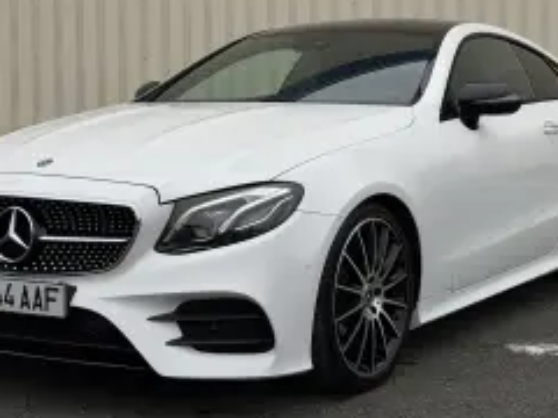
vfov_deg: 20.3
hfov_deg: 27.0
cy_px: 114
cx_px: 274
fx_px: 1161
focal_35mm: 72
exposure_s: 1/3096
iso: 64
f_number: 1.78
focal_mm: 6.76
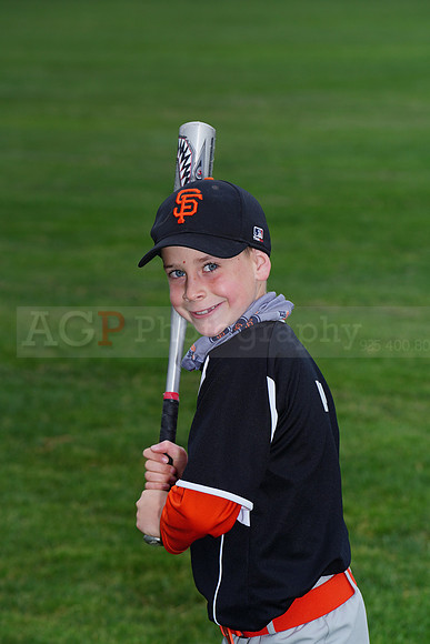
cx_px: 215
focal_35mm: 198
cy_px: 322
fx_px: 3545
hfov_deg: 6.9
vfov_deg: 10.4
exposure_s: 1/200
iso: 200
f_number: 9
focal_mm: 198
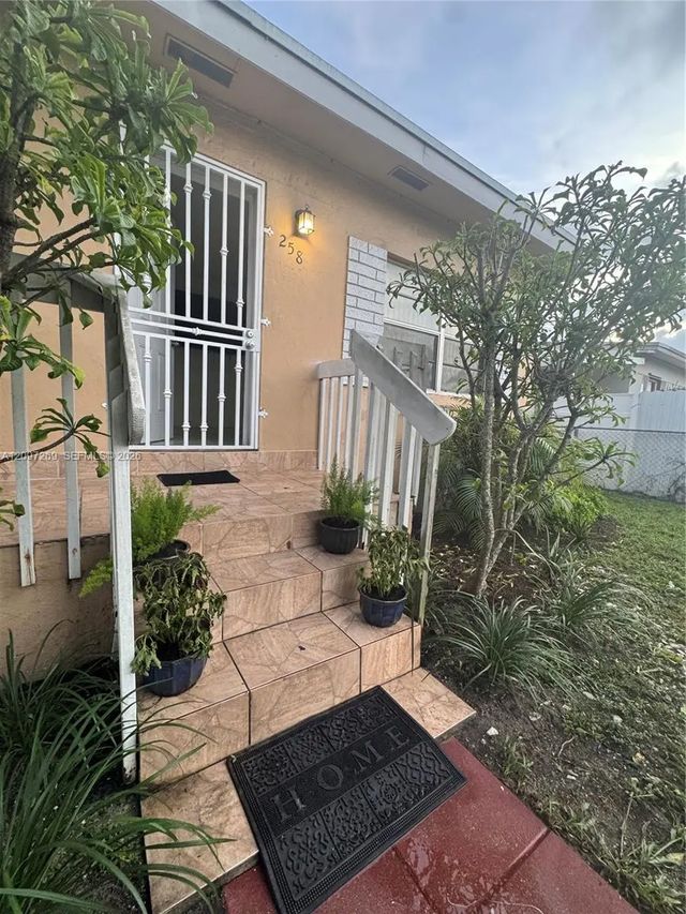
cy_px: 457
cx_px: 343
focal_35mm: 14
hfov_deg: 85.7
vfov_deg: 102.1
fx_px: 370
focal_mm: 2.22
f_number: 2.2
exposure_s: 1/120
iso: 200
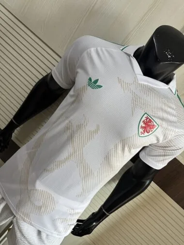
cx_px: 92
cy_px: 122
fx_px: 170
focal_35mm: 24
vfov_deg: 71.6
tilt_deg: -18.7
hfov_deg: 56.8
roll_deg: -41.2
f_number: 1.78
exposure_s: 1/121
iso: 80
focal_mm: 6.76
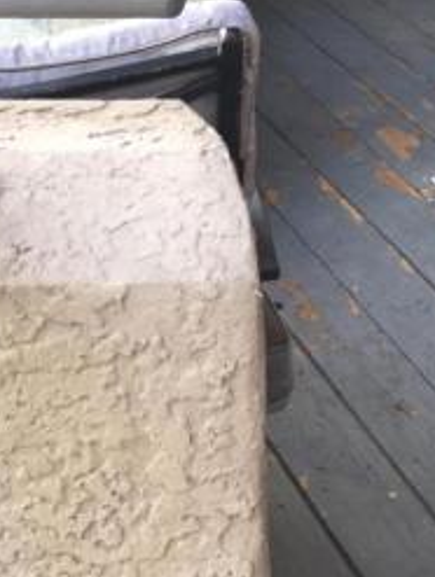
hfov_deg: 15.8
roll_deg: +0.3
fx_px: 1504
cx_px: 536
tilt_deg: -10.2
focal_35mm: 90
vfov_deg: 19.7
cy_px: -206
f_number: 2.2
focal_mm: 4.15
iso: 32
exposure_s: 1/60
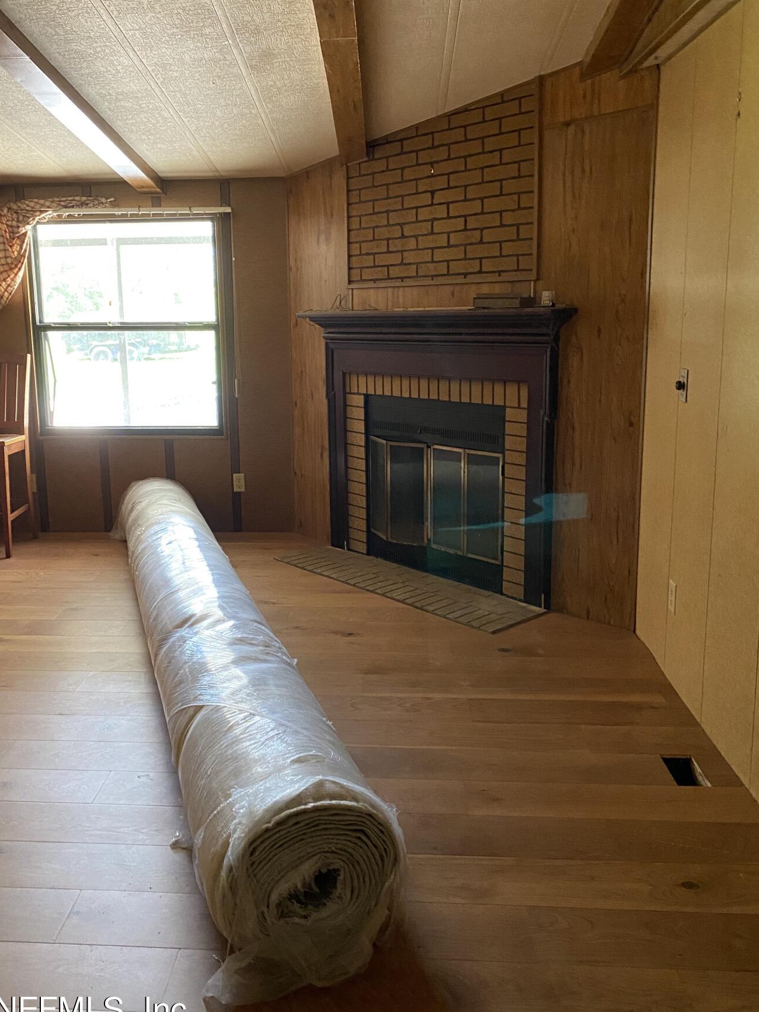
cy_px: 470
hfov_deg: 46.7
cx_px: 323
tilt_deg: -9.4
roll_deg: +0.4
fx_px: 877
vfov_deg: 59.9
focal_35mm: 30
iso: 500
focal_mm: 4.25
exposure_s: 1/60
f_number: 1.8
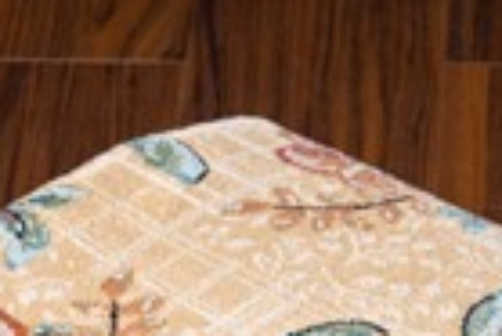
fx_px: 3947
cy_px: 686
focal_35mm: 283
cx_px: 368
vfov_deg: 4.8
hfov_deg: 7.3
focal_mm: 65.4
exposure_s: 1/200
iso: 200
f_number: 16
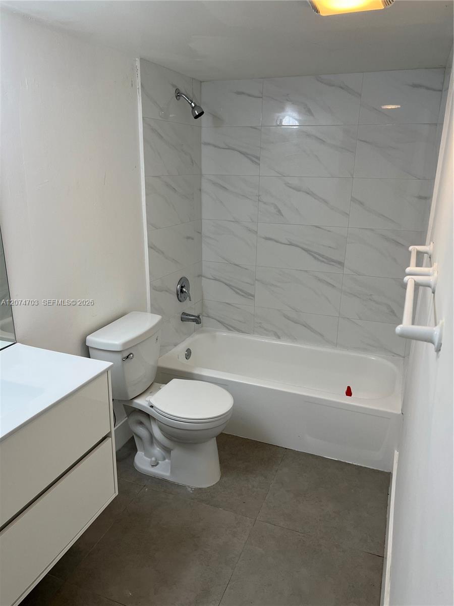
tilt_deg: -16.3
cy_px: 303
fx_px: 455
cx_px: 227
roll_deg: -0.2
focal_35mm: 26
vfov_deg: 67.3
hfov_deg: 53.1
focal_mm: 5.7
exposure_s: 1/161
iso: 64
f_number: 1.5
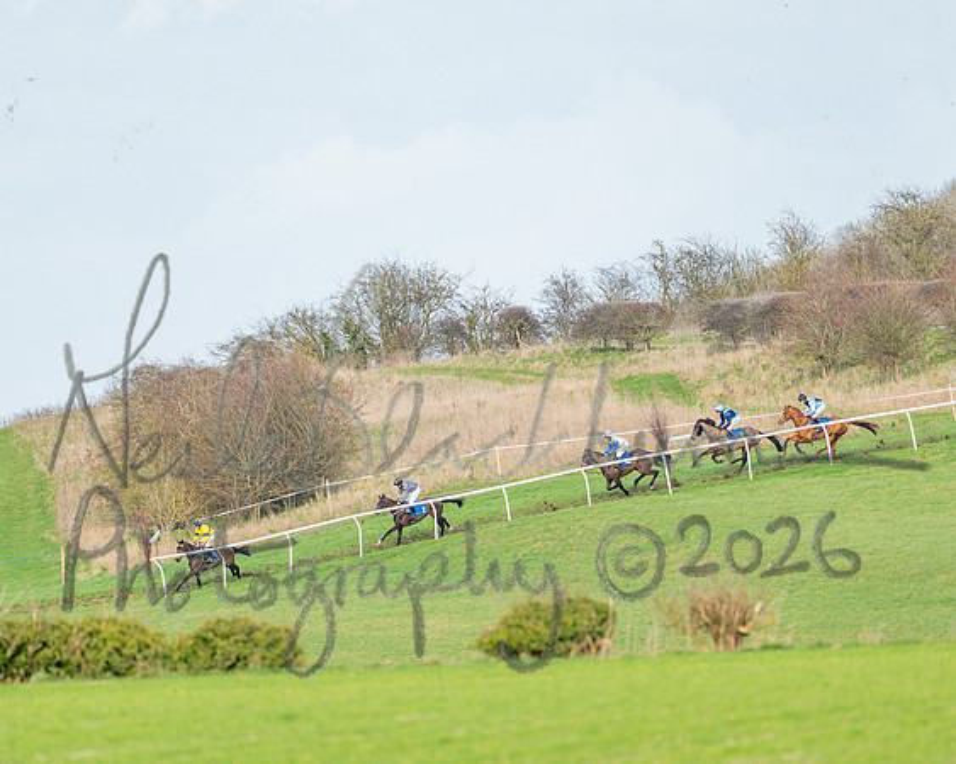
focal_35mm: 676
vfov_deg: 2.3
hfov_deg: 2.9
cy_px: 382
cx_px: 453
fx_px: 19132
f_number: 4.5
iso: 1000
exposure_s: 1/2000
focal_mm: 400
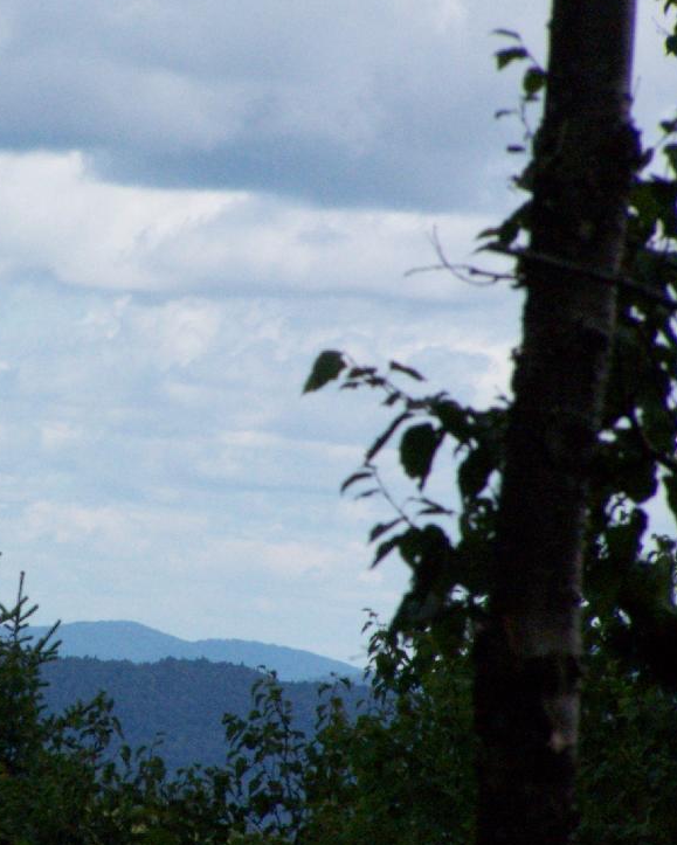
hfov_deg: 3.5
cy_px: 430
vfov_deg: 4.4
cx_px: 132
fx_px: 10963
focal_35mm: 438
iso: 400
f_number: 7.1
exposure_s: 1/1600
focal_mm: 52.6
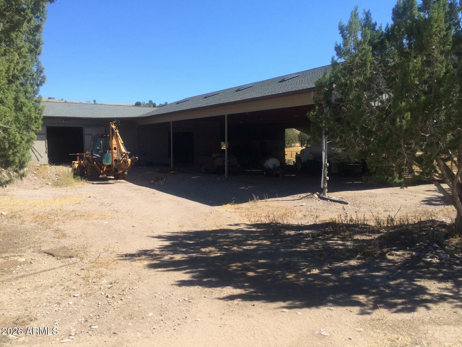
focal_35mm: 29
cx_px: 231
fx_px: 387
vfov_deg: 48.2
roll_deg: +0.8
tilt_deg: -6.3
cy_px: 174
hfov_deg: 61.7
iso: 32
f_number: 2.2
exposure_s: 1/1244
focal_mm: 4.15
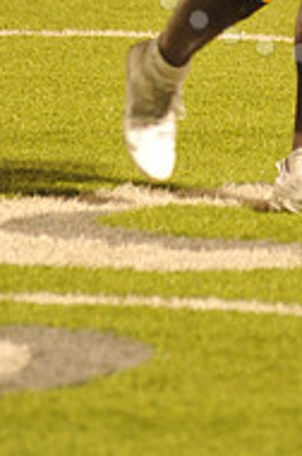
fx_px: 7716
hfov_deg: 2.2
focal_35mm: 611
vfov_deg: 3.4
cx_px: 336
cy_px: -230
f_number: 4.5
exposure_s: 1/200
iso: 5000
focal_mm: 200
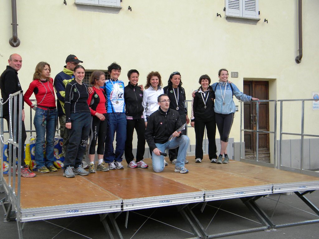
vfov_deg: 35.1
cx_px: 160
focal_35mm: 41
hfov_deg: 45.8
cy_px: 120
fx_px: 378
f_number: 3.8
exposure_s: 1/74.1
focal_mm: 7.3
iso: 80
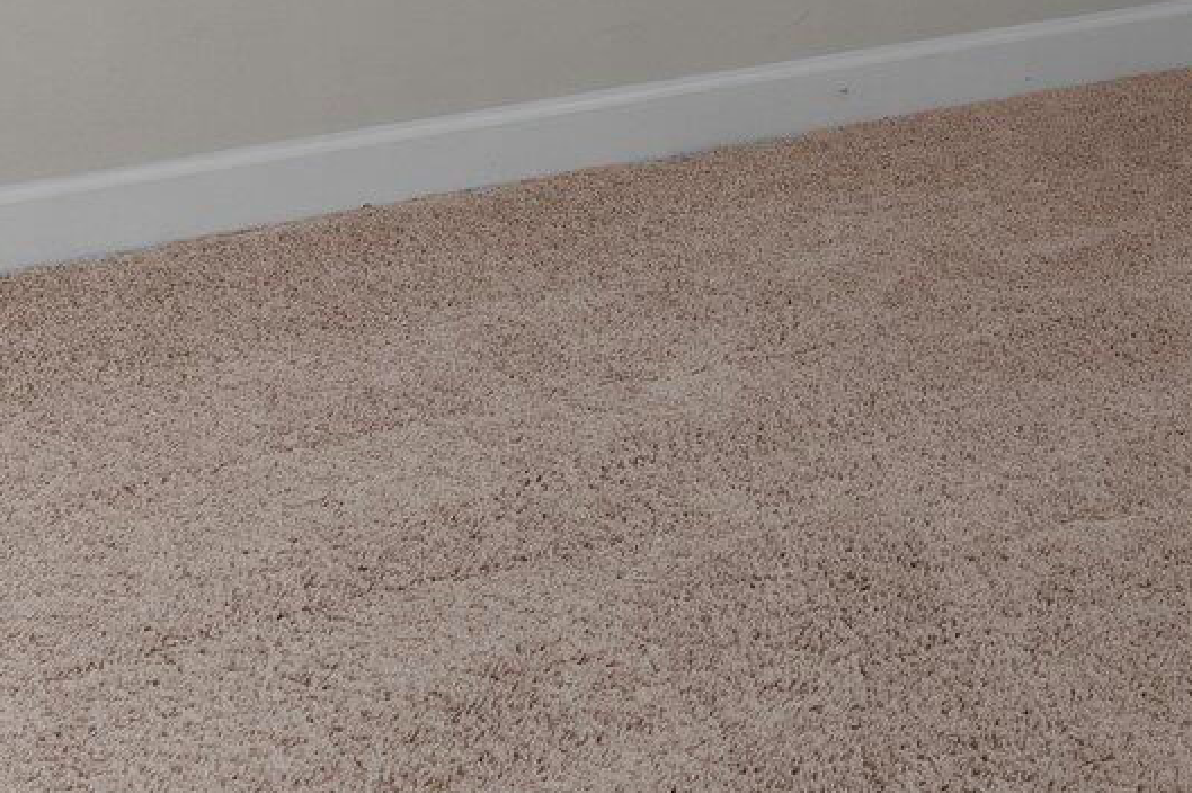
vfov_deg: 17.9
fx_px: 2052
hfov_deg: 27.2
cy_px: -600
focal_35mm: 62
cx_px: 1548
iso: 400
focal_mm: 16
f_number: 8
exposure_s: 1/8
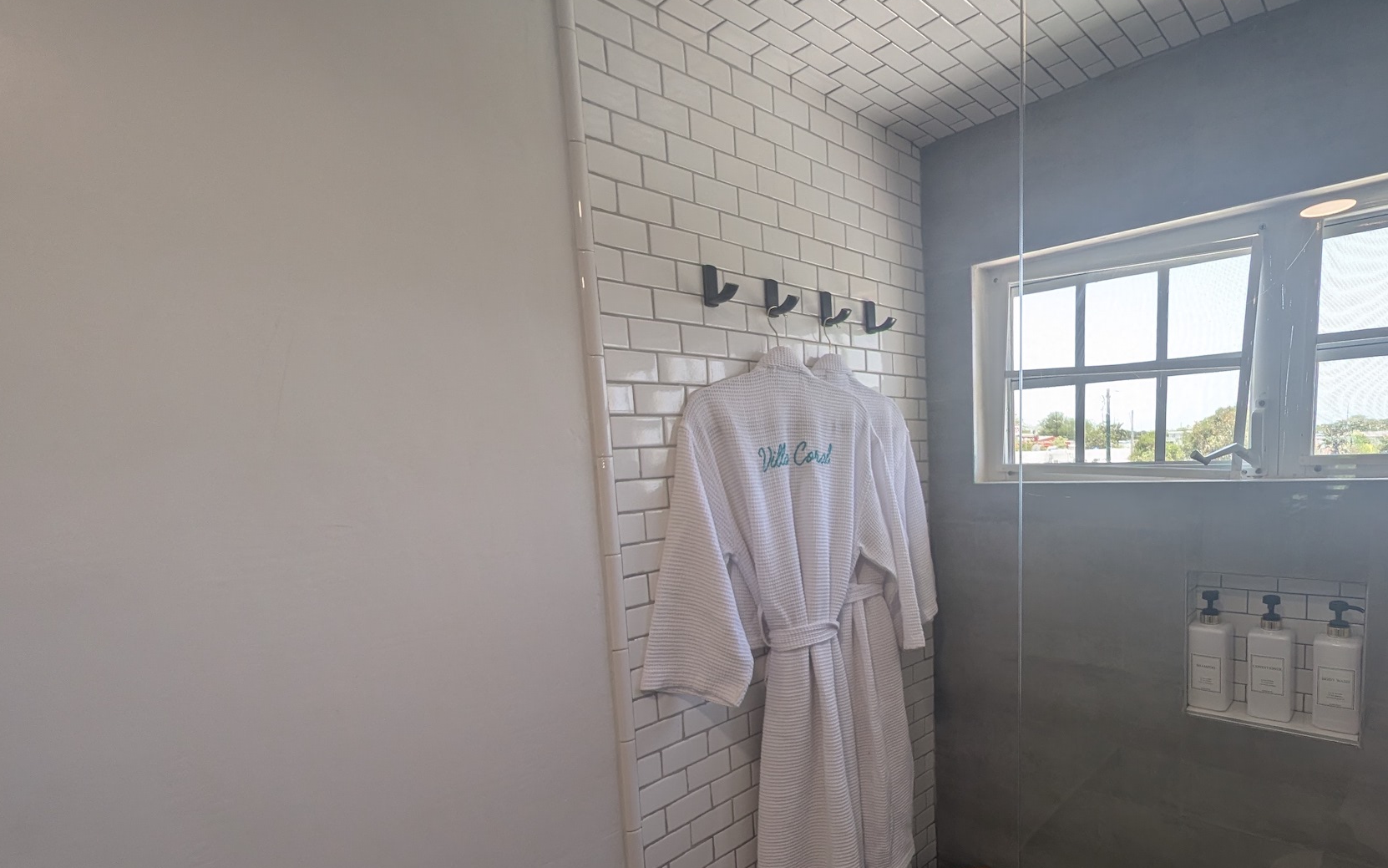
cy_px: 540
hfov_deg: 93.1
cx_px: 832
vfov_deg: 67.0
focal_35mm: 17
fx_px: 643
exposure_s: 1/120
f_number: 2.2
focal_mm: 1.95
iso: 48
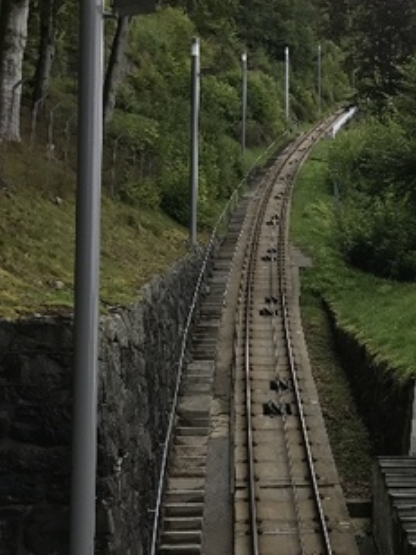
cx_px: 483
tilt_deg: +6.9
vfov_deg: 28.3
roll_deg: +1.2
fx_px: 1090
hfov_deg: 20.4
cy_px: 381
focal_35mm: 68
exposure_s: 1/798
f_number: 1.8
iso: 20
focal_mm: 3.99
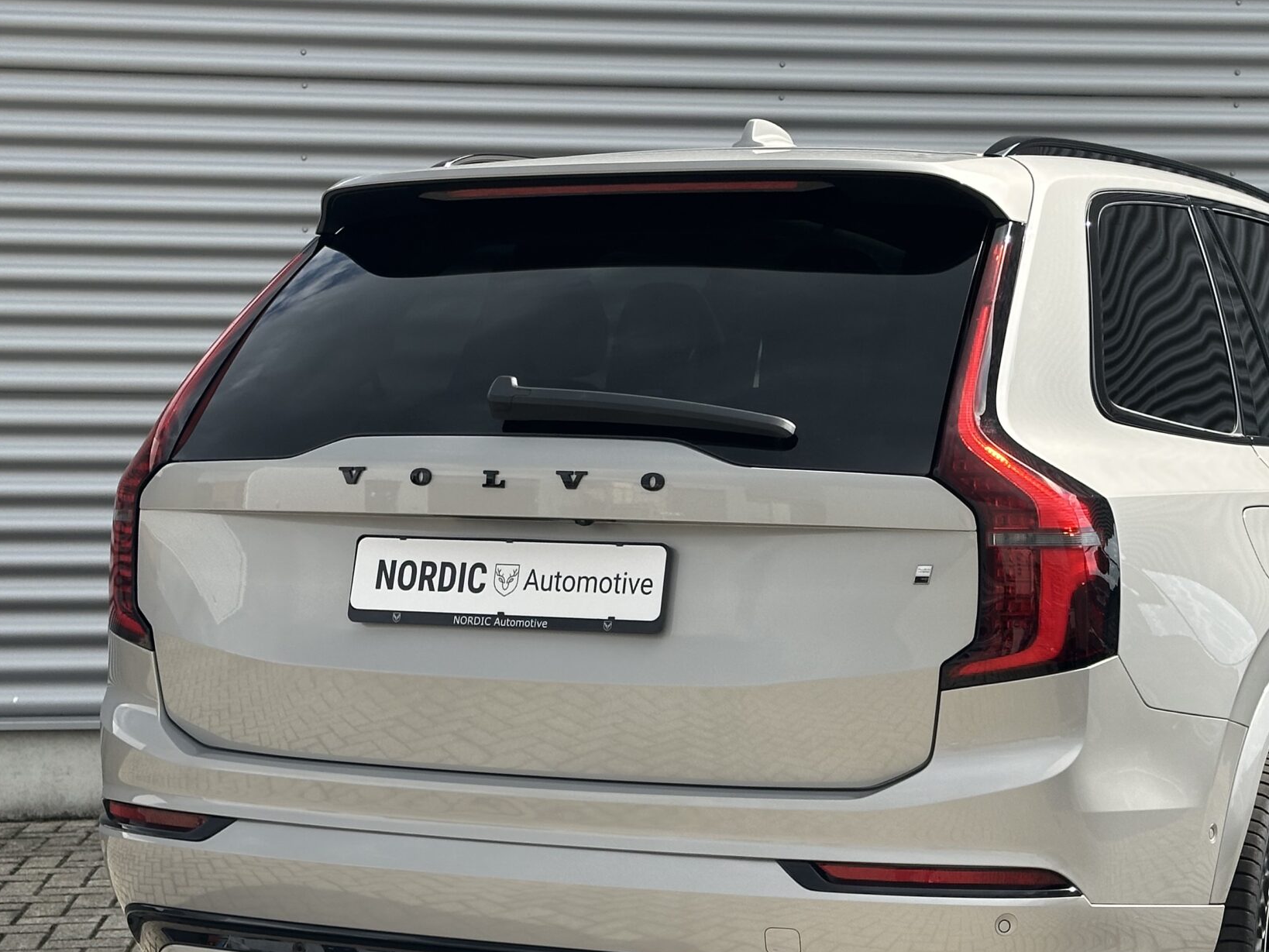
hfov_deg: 25.9
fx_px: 2750
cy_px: 538
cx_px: 823
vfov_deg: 19.6
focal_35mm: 75
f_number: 1.78
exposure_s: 1/3155
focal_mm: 6.86
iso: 64
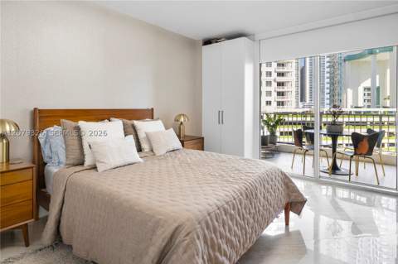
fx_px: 210
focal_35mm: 19
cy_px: 132
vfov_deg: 64.4
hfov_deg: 87.0
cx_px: 199
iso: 320
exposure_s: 1/25
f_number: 8
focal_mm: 19
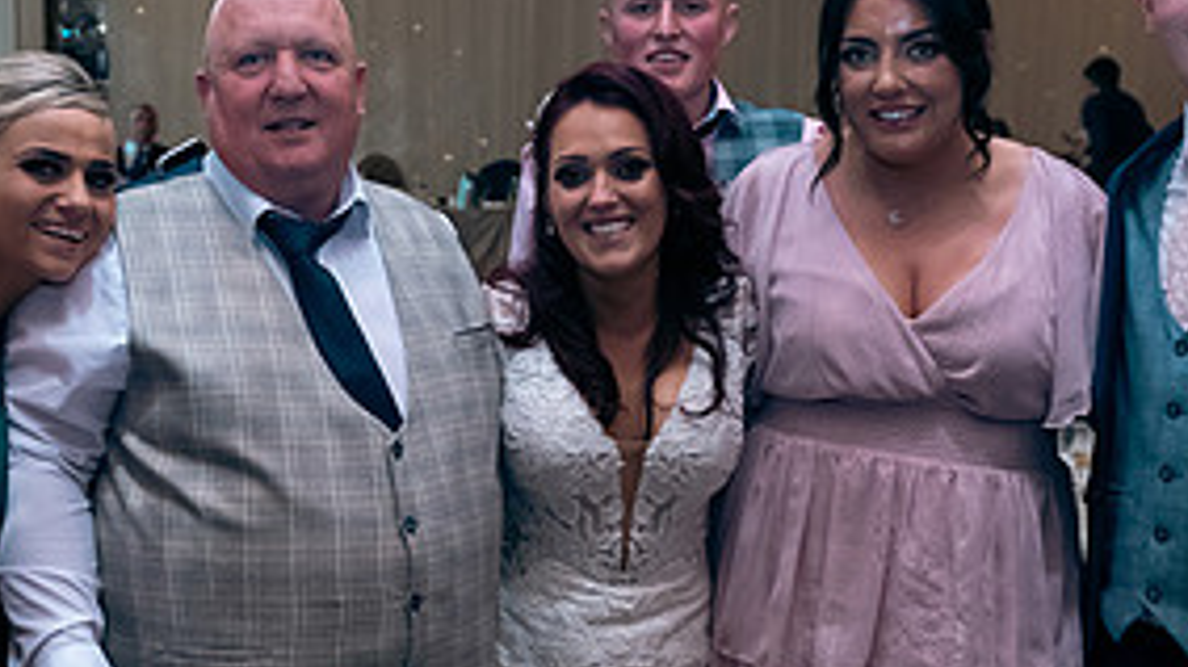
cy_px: 422
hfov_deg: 36.0
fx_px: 1827
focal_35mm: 58
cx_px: 504
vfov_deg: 20.7
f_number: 3.5
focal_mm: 27
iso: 1000
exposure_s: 1/160
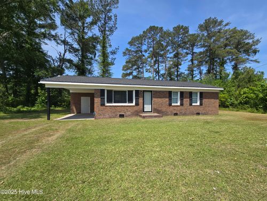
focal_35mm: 13
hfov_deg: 106.2
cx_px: 134
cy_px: 100
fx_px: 100
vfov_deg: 89.9
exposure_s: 1/1910
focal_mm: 2.2
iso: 50
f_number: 2.2
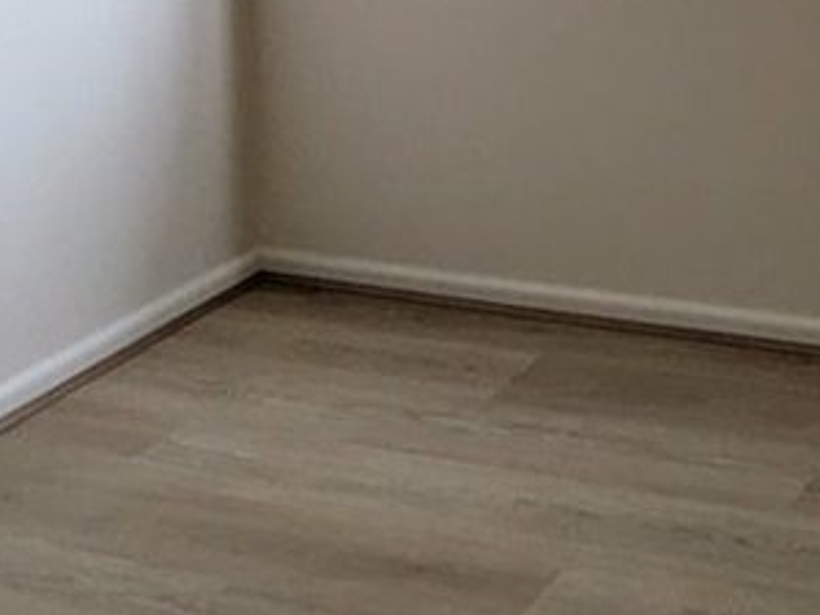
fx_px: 2131
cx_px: 688
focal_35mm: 90
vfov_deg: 15.7
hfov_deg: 21.4
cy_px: -151
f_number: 2.2
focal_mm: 1.83
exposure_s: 1/25
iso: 151
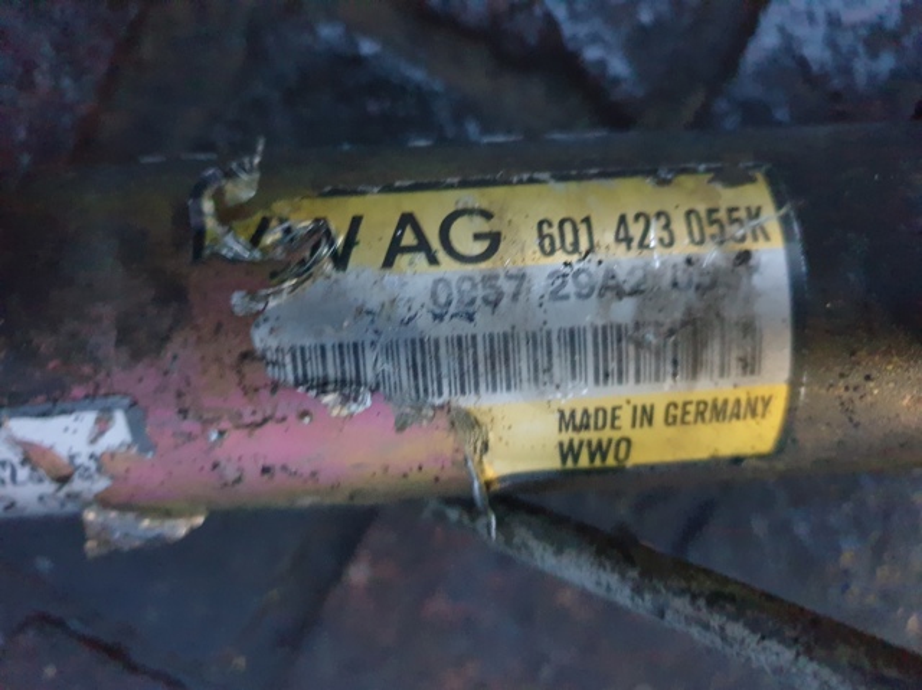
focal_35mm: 26
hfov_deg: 67.3
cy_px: 345
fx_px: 692
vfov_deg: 53.0
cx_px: 461
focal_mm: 4.3
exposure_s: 1/10
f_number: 1.5
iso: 1000
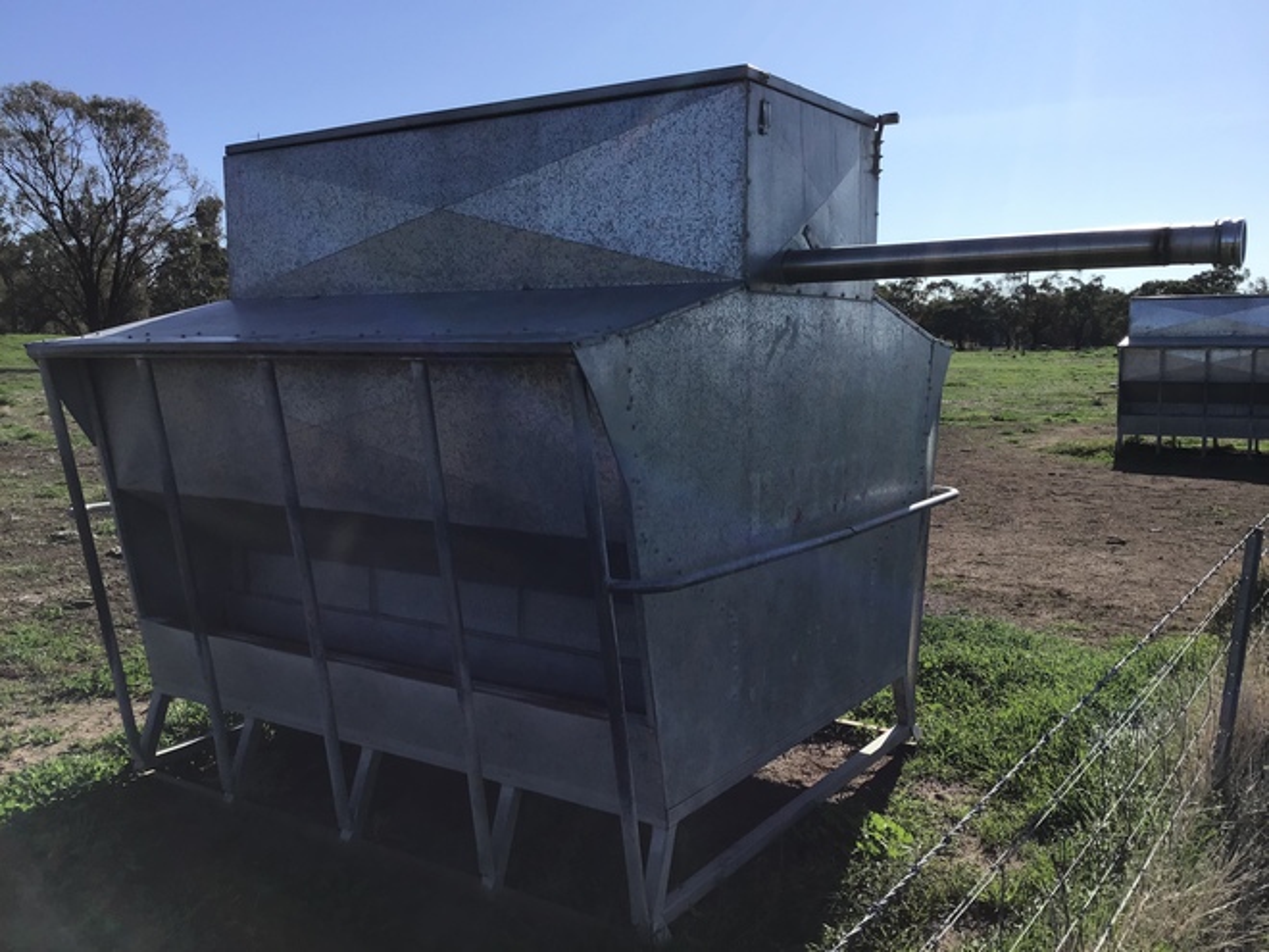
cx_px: 634
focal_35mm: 31
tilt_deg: -6.8
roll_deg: -1.1
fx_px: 1136
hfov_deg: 58.4
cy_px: 476
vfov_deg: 45.4
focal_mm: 3.3
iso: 25
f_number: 2.4
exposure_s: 1/1508
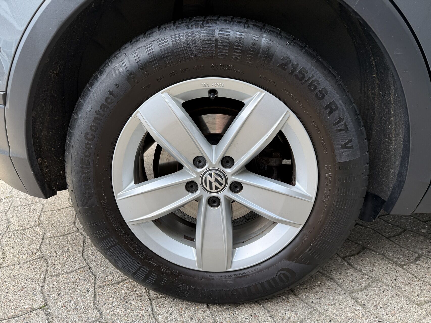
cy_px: 162
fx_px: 299
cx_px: 216
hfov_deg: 71.6
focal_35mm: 24
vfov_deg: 56.8
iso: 80
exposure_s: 1/435
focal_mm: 6.76
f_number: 1.78
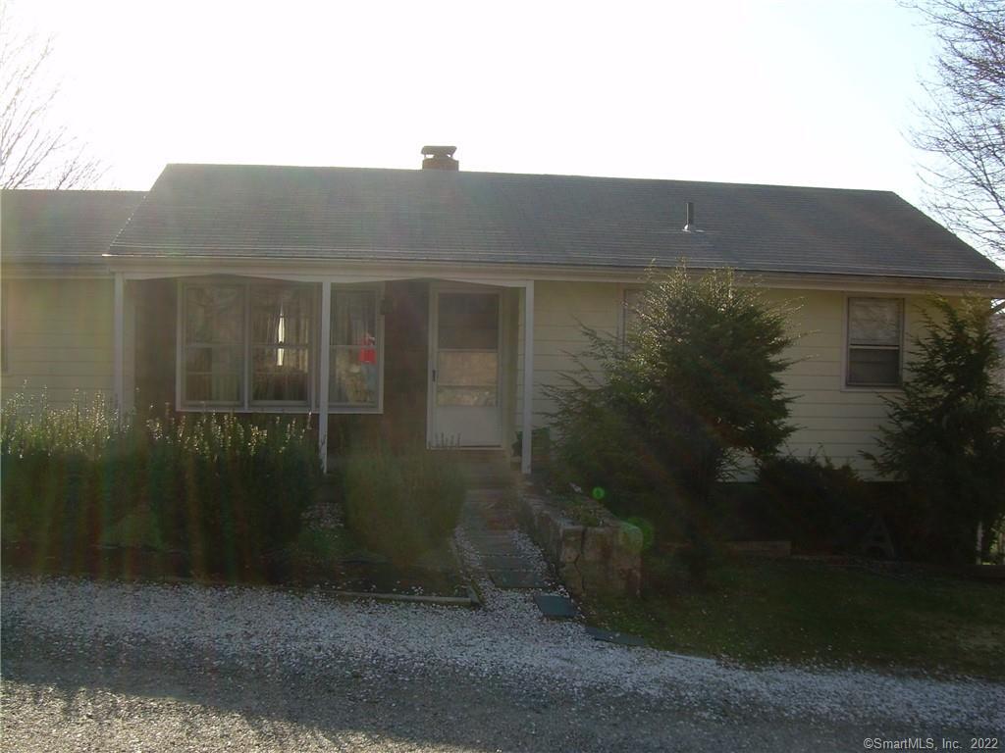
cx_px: 502
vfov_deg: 37.7
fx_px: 1103
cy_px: 376
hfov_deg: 49.0
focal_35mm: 38
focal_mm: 6.3
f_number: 4.6
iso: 50
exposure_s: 1/250
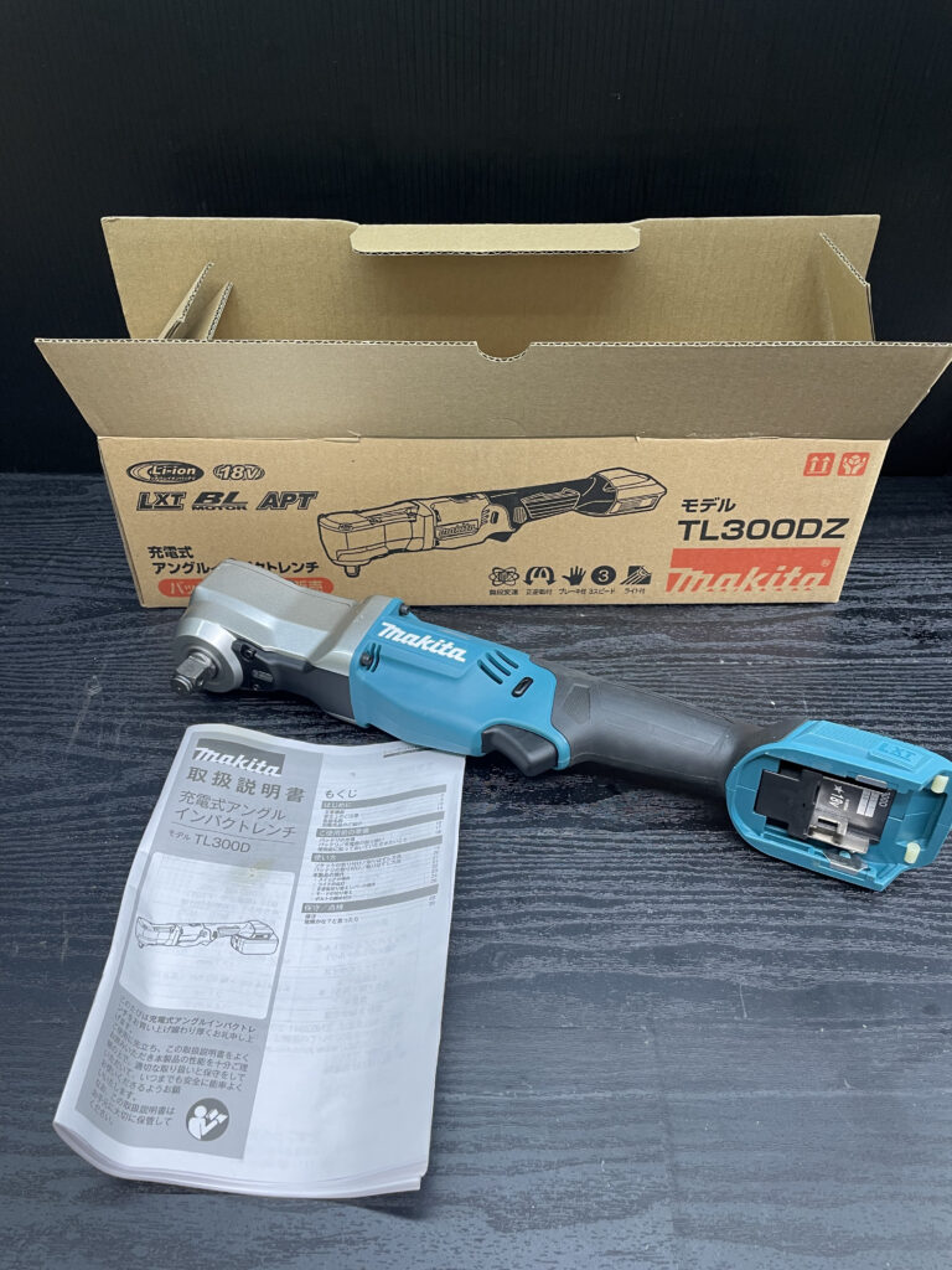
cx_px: 476
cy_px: 635
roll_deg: -0.8
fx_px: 953
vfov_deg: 67.3
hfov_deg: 53.1
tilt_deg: -40.8
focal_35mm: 26
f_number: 1.6
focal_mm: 4.2
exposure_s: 1/50
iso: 64
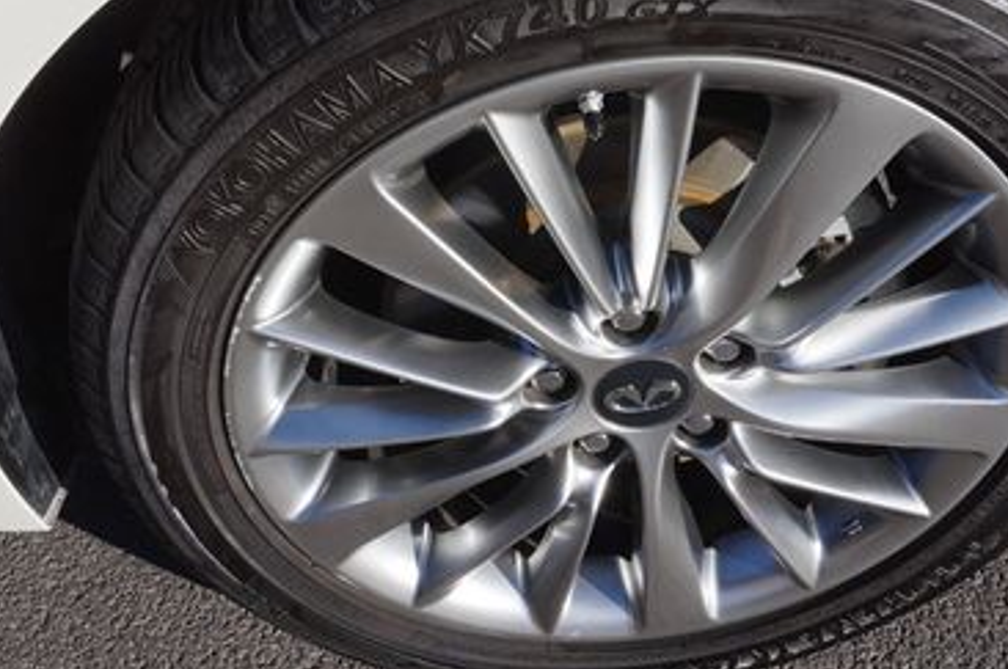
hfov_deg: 46.4
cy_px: 206
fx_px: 1174
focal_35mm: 42
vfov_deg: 31.5
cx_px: 554
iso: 100
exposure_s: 1/160
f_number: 11
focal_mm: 16
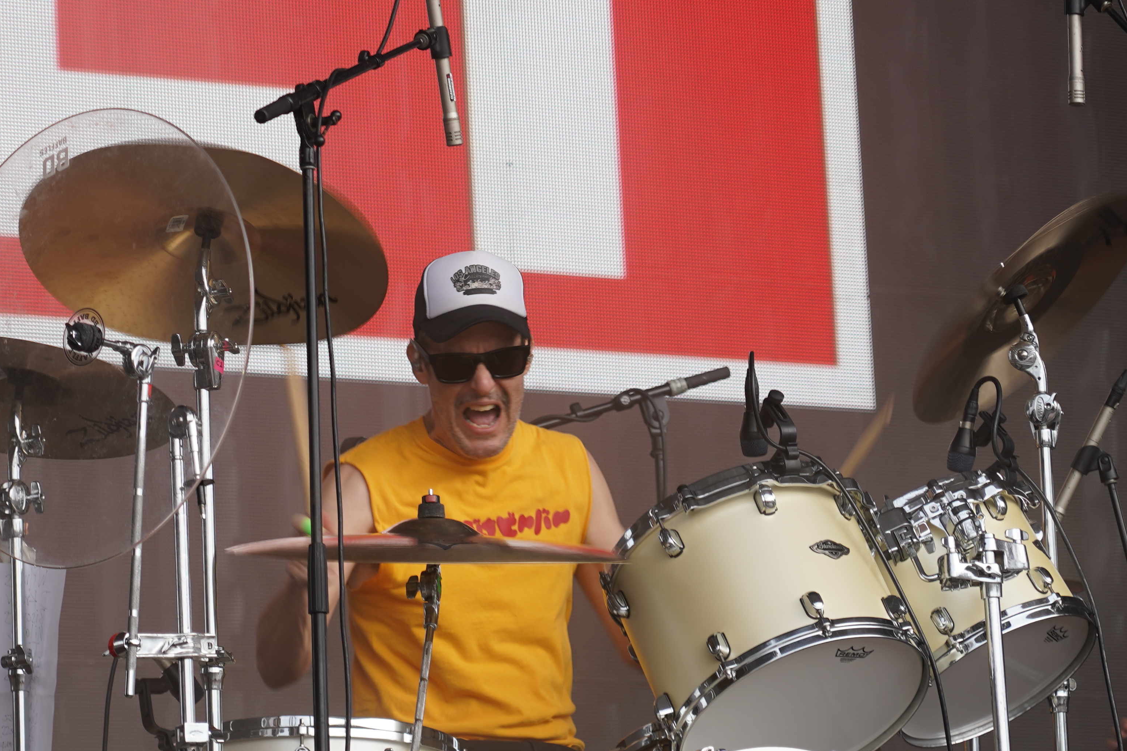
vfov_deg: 6.7
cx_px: 369
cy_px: 462
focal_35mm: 205
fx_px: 6417
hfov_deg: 10.0
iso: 100
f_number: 4
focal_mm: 105
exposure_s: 1/160
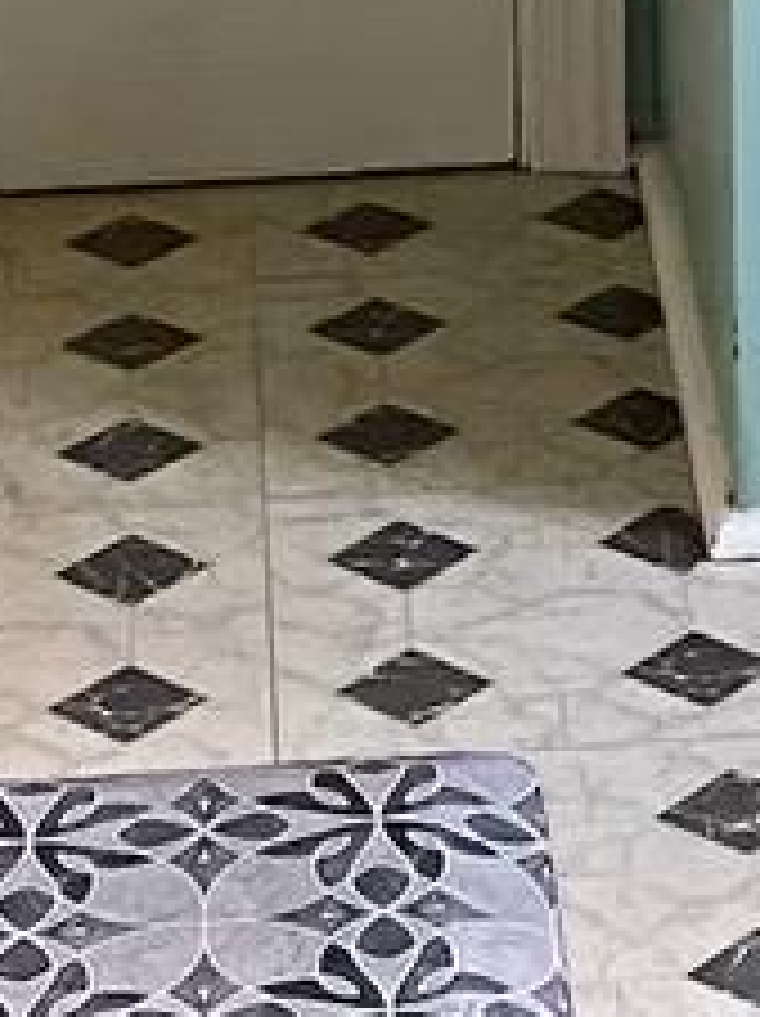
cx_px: 688
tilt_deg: -5.2
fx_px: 5191
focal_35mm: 177
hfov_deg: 8.3
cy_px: -1359
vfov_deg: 9.9
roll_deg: +1.1
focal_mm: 4.25
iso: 250
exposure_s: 1/60
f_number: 1.8
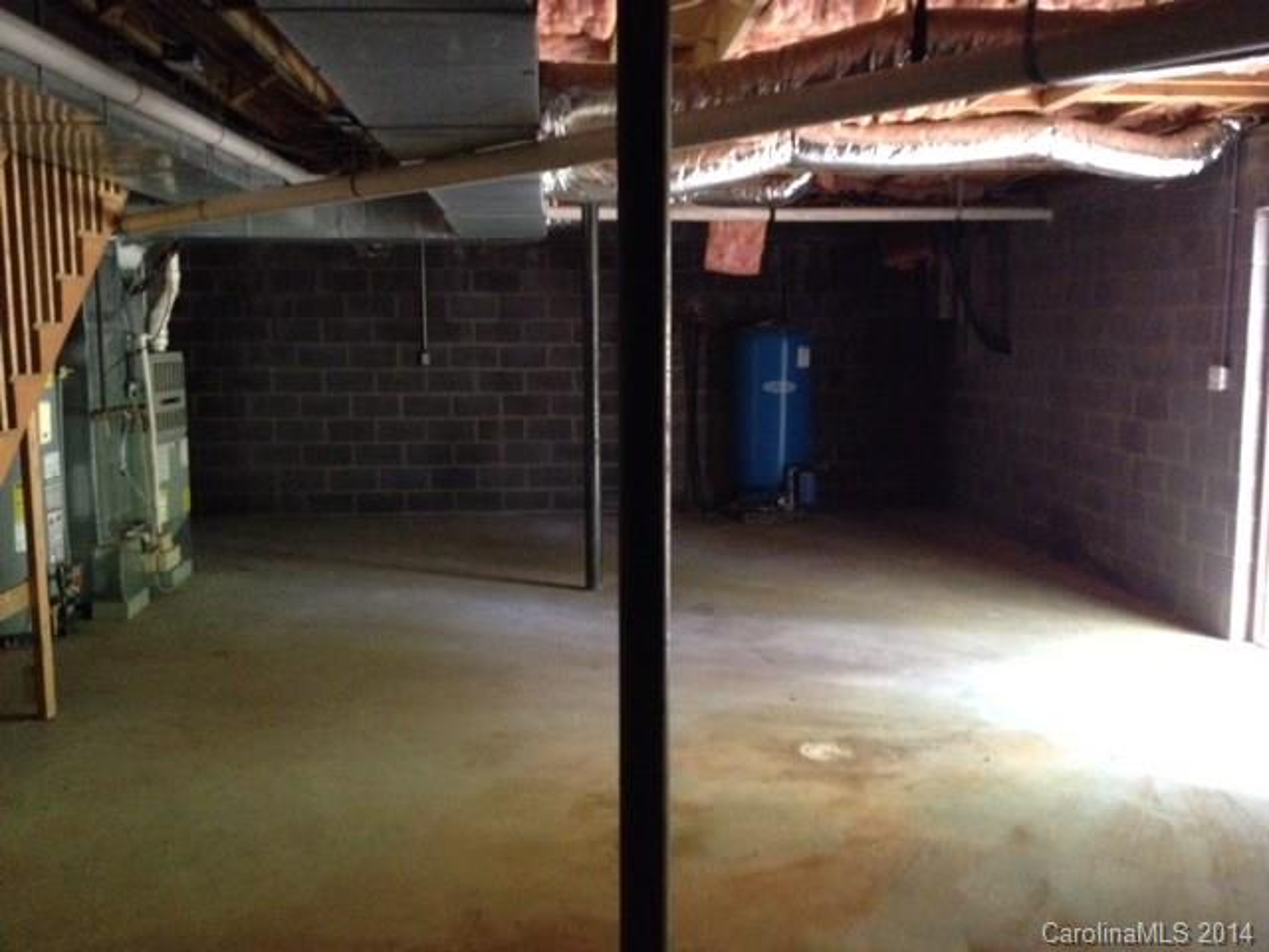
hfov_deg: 52.6
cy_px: 476
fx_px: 1283
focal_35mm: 35
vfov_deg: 40.7
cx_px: 634
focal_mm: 4.28
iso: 800
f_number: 2.4
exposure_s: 1/15
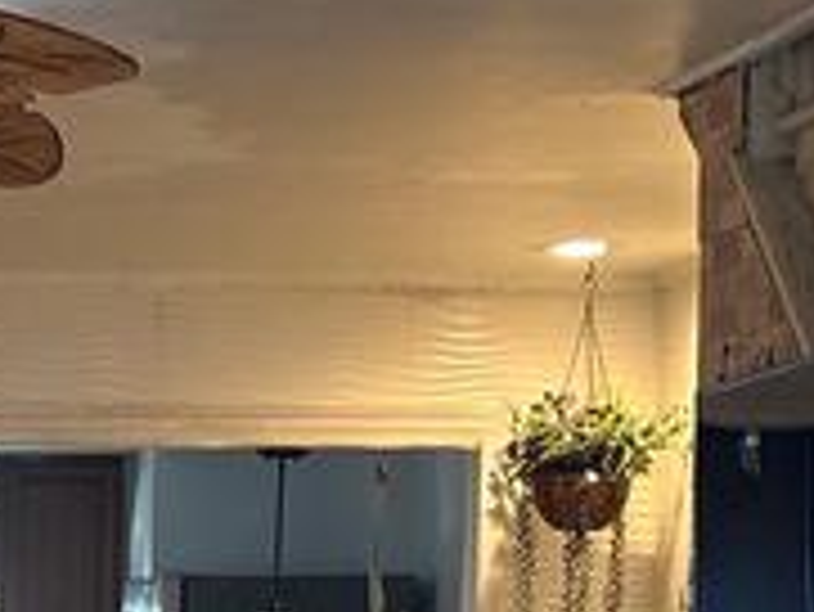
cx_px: -247
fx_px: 3459
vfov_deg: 9.7
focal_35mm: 147
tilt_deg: -4.9
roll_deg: +0.0
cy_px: 976
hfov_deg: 13.0
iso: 160
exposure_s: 1/60
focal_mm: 5.96
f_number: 1.6
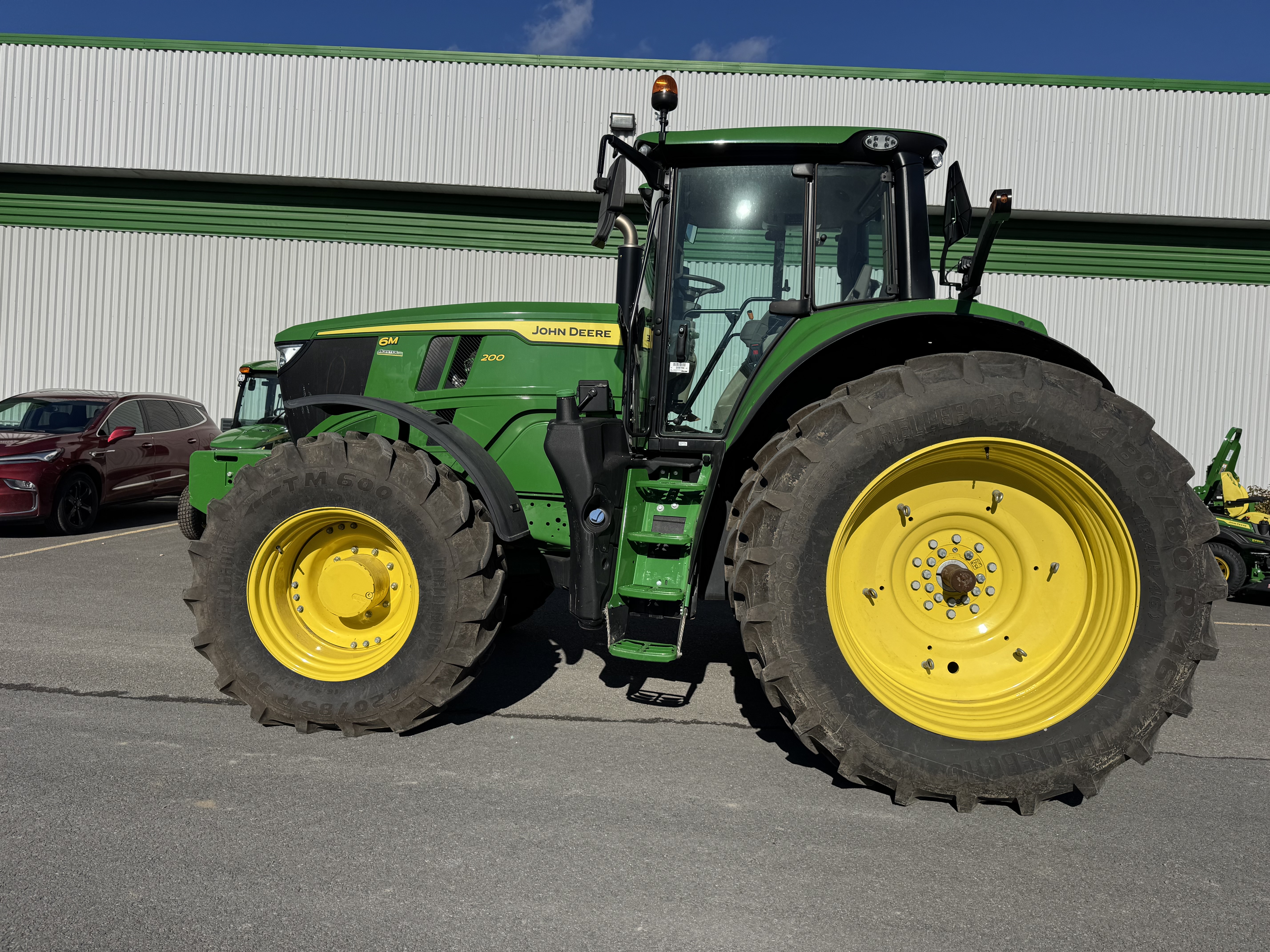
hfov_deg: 71.6
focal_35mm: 24
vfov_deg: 56.8
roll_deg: -4.1
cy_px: 476
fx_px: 881
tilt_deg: +4.7
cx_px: 635
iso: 80
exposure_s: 1/10417
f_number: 1.78
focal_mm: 6.76
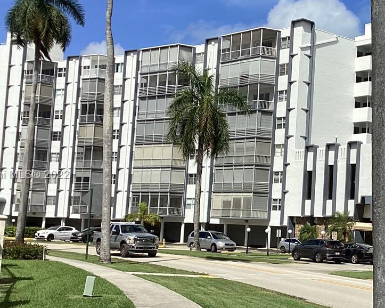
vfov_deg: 22.8
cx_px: 325
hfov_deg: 27.6
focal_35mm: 67
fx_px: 763
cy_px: 175
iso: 25
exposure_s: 1/2551
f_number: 2.4
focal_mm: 3.3
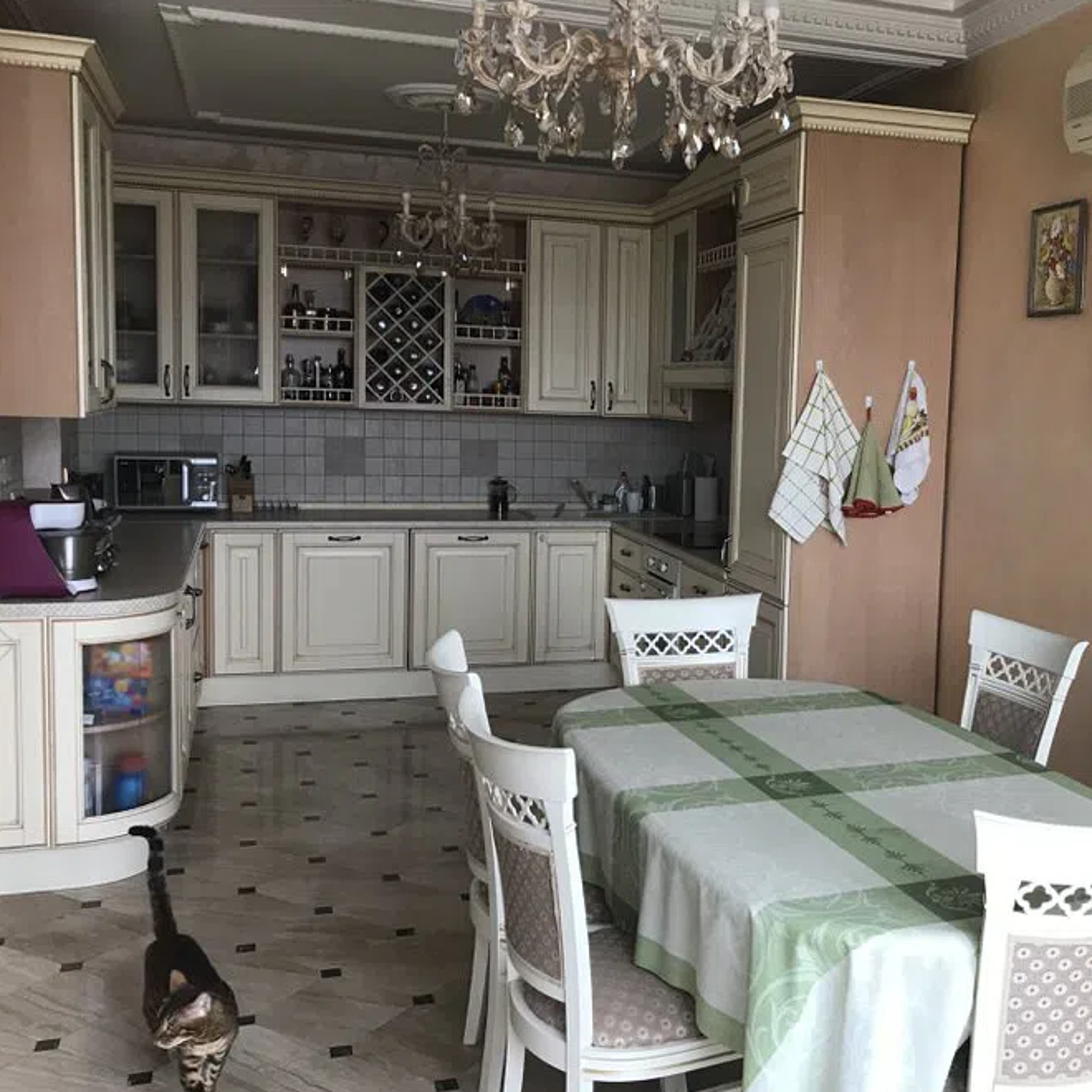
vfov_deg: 46.0
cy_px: 546
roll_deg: -1.7
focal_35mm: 36
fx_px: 1285
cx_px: 723
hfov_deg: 45.4
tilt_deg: -6.5
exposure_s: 1/33
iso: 25
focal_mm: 3.99
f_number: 1.8
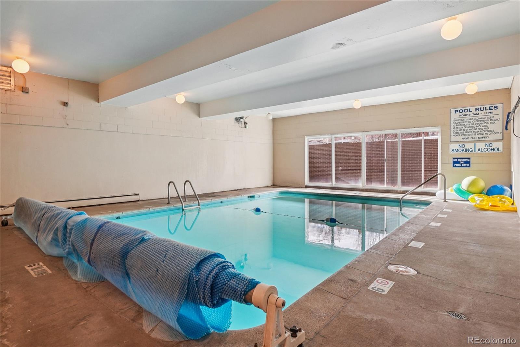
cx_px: 260
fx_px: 260
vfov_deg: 67.4
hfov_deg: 90.0
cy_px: 174
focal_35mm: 18
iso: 400
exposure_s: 1/25
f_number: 8
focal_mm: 12
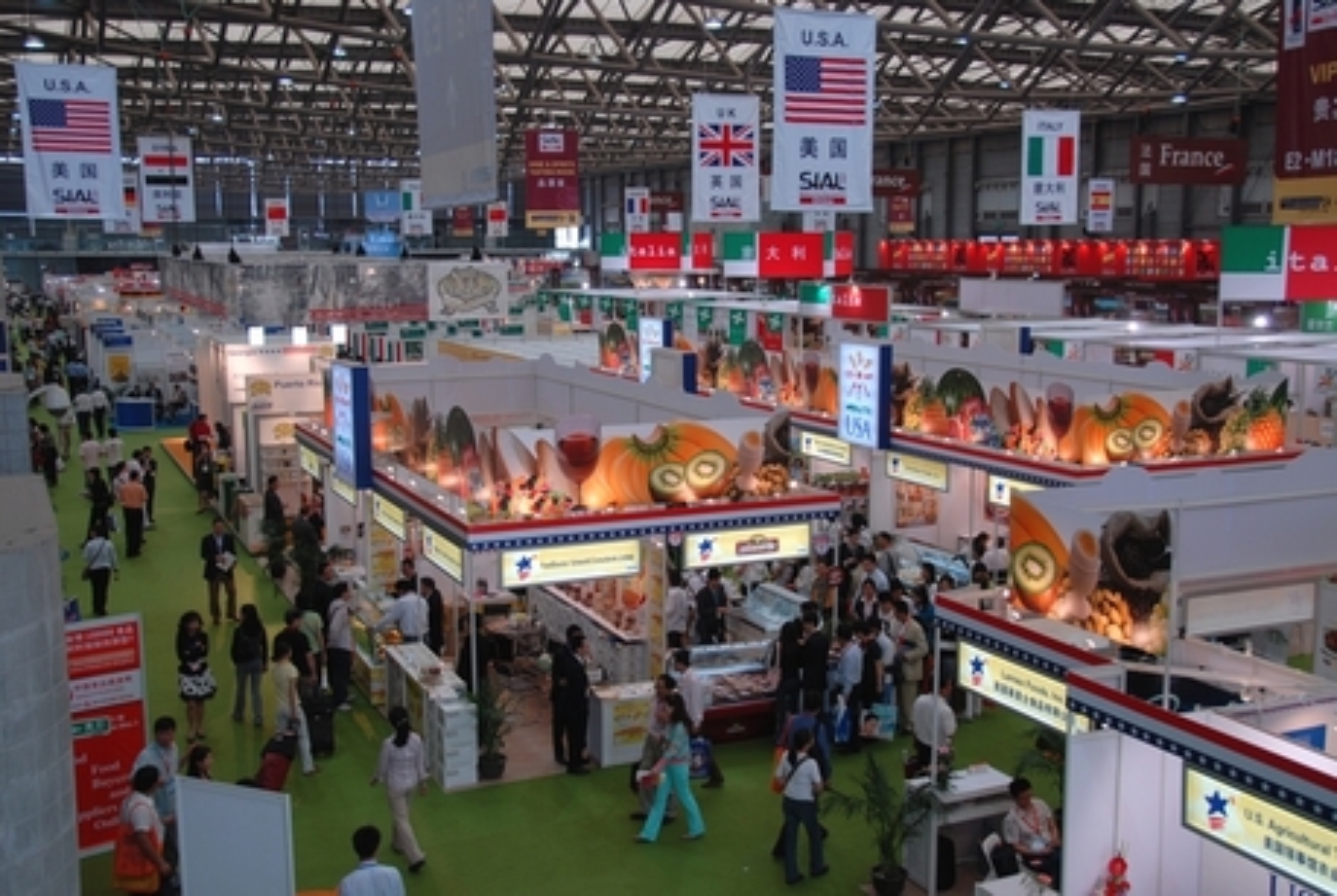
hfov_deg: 49.5
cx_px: 668
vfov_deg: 34.3
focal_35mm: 39
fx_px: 1451
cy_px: 448
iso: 100
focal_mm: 26
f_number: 3.8
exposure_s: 1/40
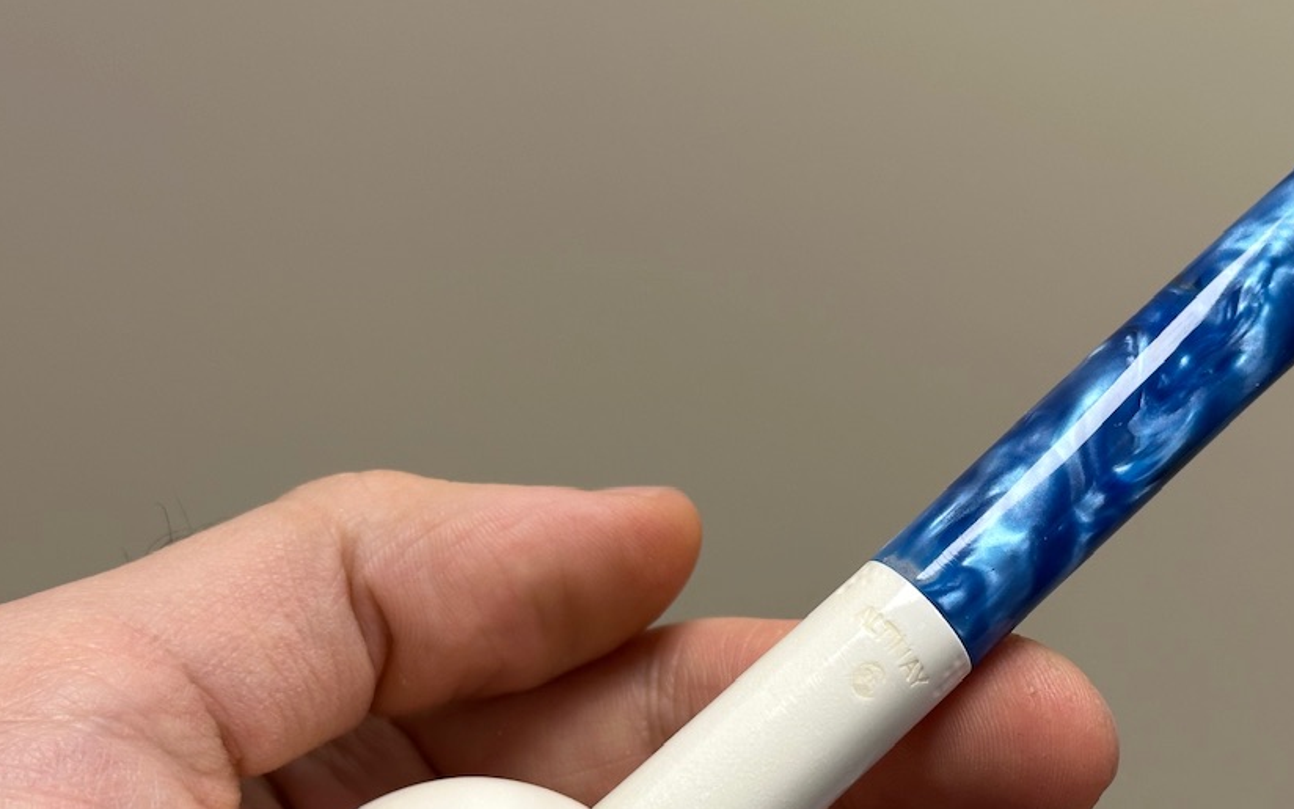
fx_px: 2786
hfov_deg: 25.9
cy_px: 547
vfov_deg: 16.5
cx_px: 936
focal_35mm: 79
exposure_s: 1/100
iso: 64
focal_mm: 6.86
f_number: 1.78
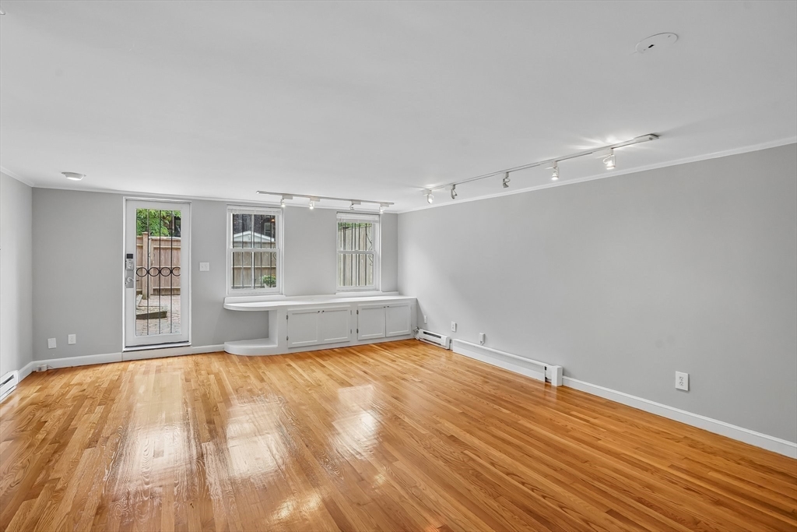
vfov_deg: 73.8
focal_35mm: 16
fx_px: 354
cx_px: 398
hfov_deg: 96.7
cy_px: 266
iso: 800
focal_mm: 16
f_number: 8
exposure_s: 1/30
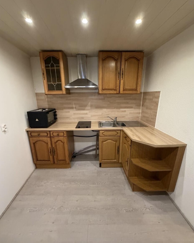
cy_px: 128
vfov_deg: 96.7
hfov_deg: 84.0
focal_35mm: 15
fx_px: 108
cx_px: 97
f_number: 2.2
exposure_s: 1/50
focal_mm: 2.22
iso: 640
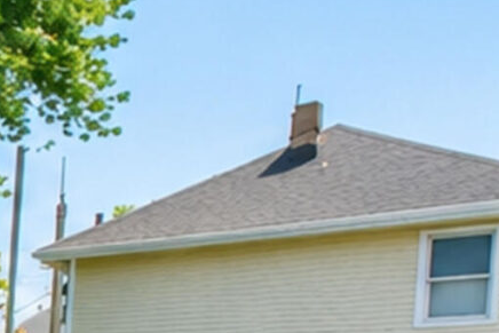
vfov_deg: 14.3
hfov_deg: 13.5
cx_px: -808
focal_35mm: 88
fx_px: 1220
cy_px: 535
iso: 250
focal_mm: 10
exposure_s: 1/160
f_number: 9
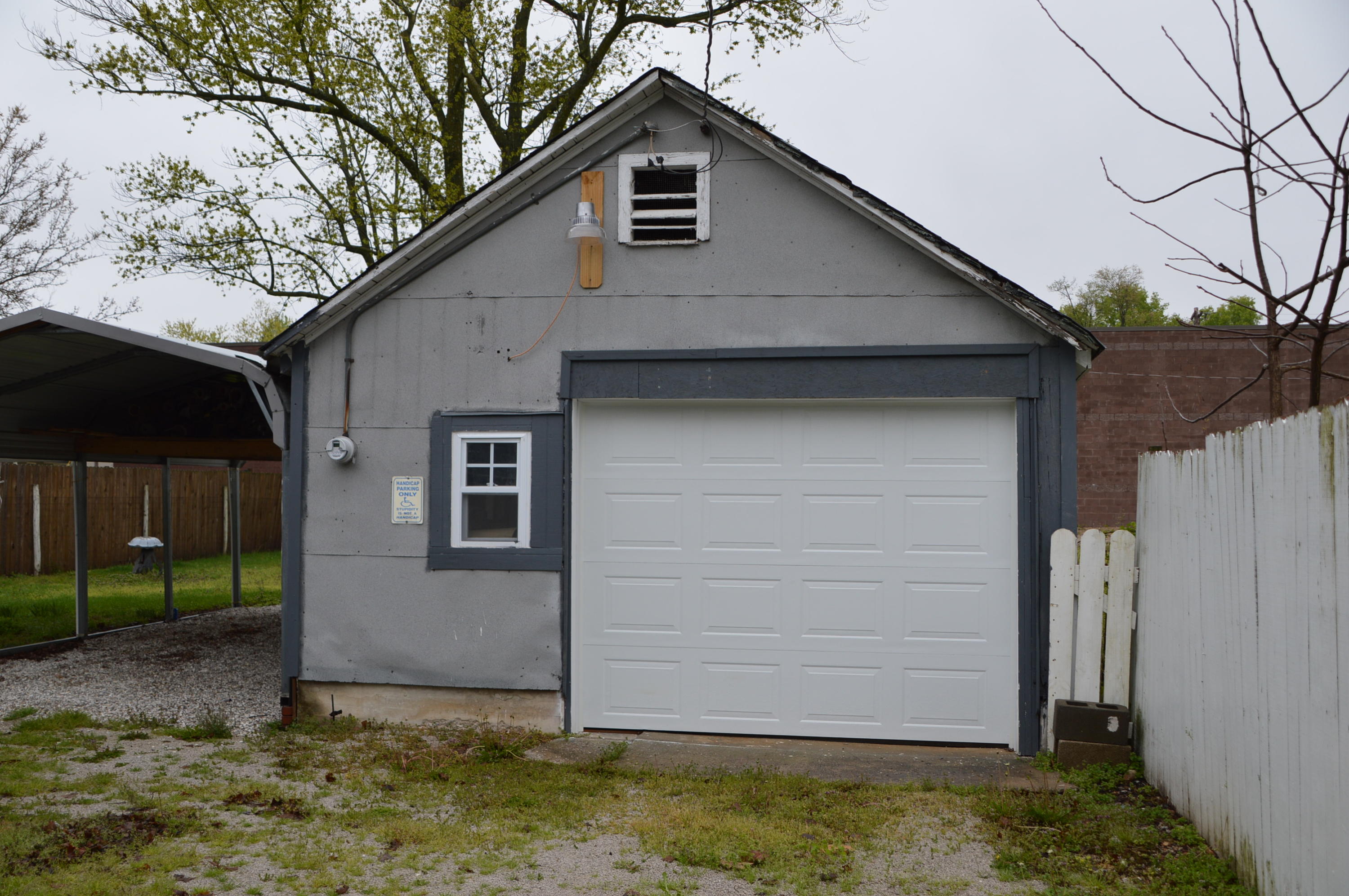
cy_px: 448
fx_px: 1348
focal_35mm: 36
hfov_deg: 53.2
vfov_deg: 36.8
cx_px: 674
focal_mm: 24
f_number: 5.6
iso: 110
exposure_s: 1/125
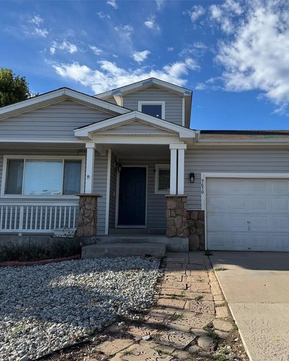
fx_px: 342
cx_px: 175
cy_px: 184
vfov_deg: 55.7
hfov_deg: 45.5
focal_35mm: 32
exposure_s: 1/2506
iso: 80
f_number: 1.78
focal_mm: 6.76
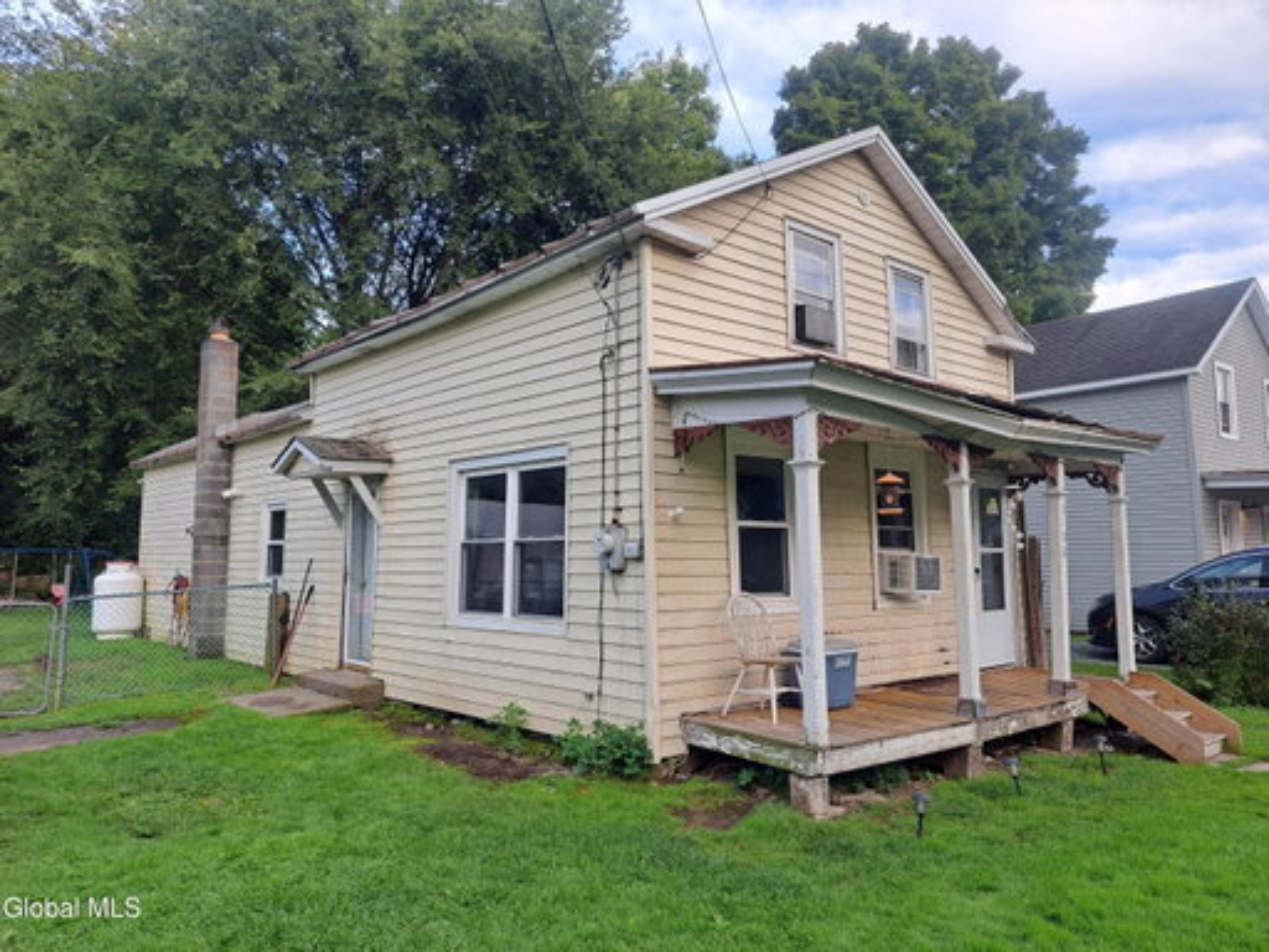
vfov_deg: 56.8
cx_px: 634
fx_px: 880
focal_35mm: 24
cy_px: 476
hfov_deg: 71.6
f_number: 1.8
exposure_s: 1/254
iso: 50
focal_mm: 5.23
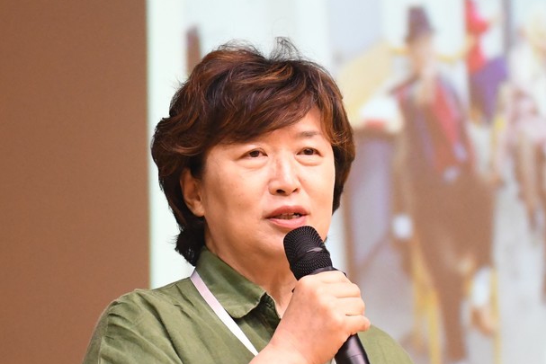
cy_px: 320
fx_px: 2973
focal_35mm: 196
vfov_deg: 7.0
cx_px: 288
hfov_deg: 10.5
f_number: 2.8
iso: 3600
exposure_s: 1/100
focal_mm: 62
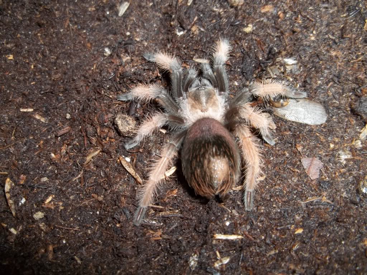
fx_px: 350
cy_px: 138
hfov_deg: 55.4
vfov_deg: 42.9
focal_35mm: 33
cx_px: 184
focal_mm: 5.9
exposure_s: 1/30
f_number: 3.3
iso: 64
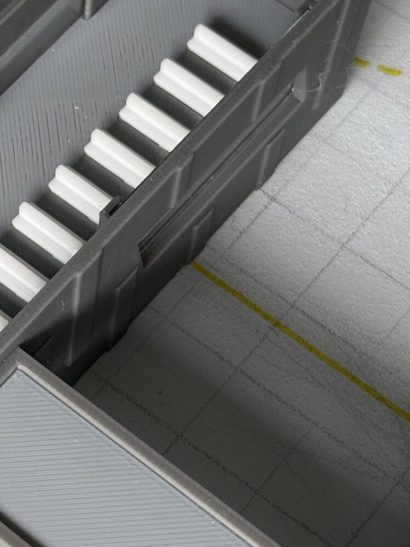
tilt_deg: -61.0
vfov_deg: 16.0
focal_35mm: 123
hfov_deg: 11.9
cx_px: -34
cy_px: 272
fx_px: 1943
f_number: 1.78
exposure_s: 1/80
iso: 100
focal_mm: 6.76
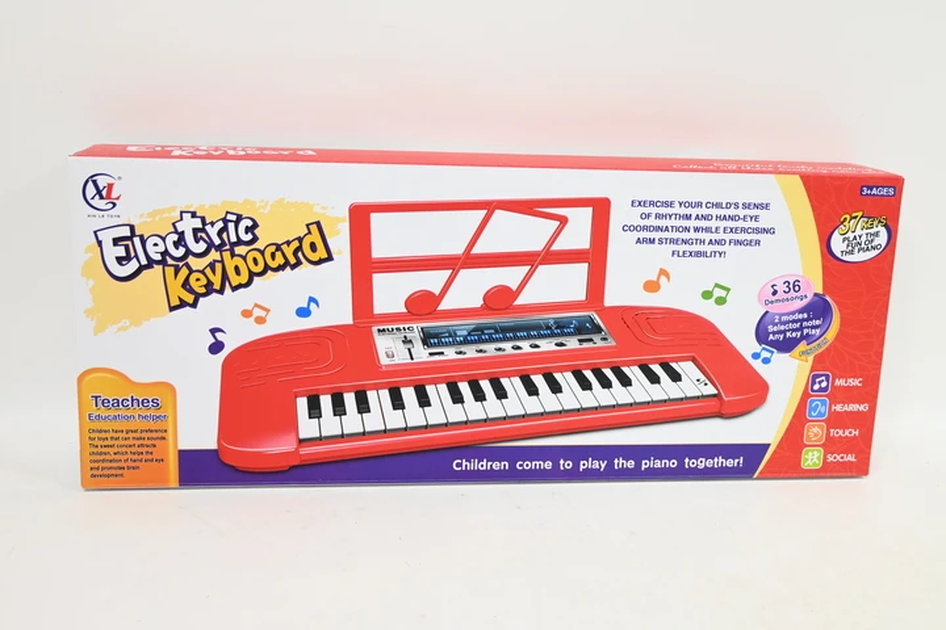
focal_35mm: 41
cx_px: 473
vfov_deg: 32.4
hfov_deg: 47.2
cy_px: 315
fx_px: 1084
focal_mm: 27.5
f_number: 4.5
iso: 400
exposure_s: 1/125
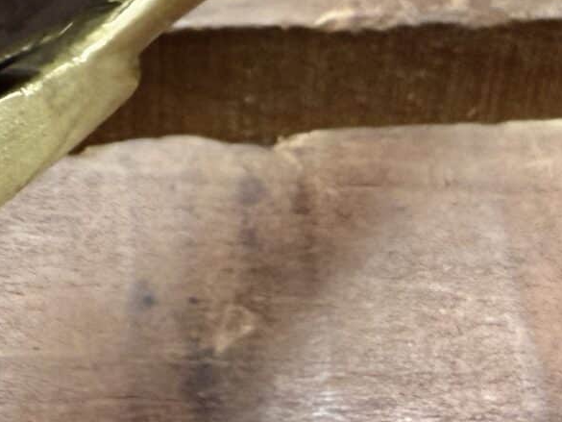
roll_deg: +0.1
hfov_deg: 18.7
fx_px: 1705
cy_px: -70
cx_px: 351
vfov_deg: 13.7
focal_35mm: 105
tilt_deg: -42.2
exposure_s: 1/60
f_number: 2.2
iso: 250
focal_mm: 2.22
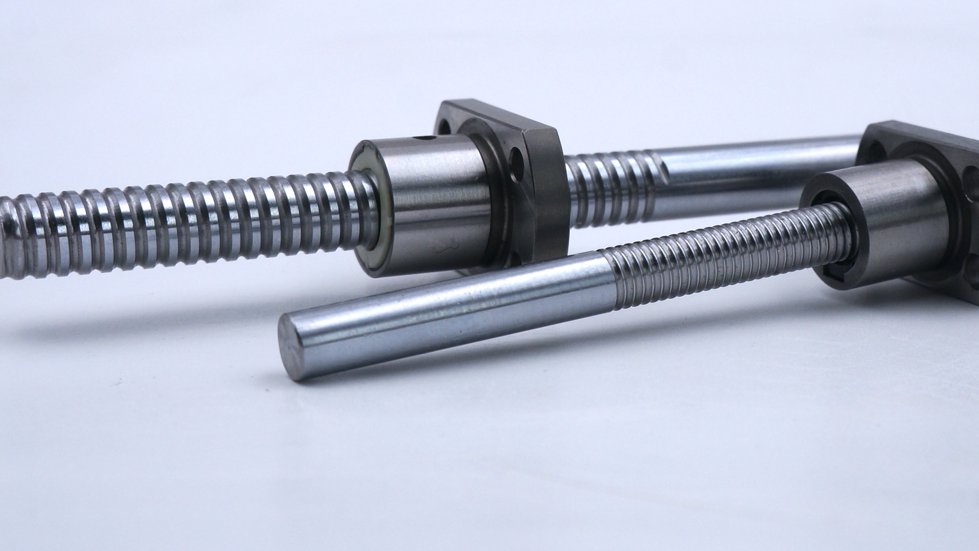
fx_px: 1817
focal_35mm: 70
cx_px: 589
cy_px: 87
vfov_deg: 17.1
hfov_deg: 30.1
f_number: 9
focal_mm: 26
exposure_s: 1/200
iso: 200
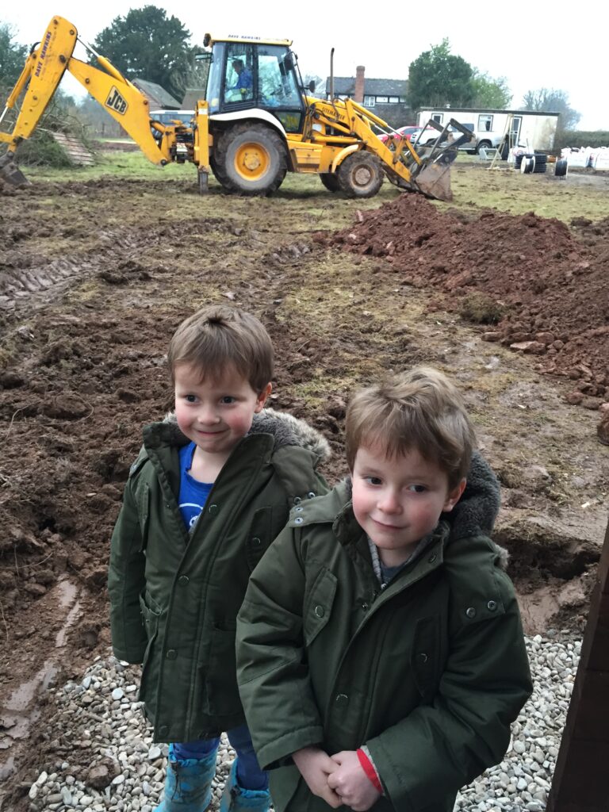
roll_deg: -3.1
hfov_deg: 48.2
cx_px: 304
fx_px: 680
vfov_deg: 61.7
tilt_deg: -20.7
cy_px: 406
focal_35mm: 29
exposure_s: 1/30
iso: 100
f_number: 2.2
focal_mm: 4.15
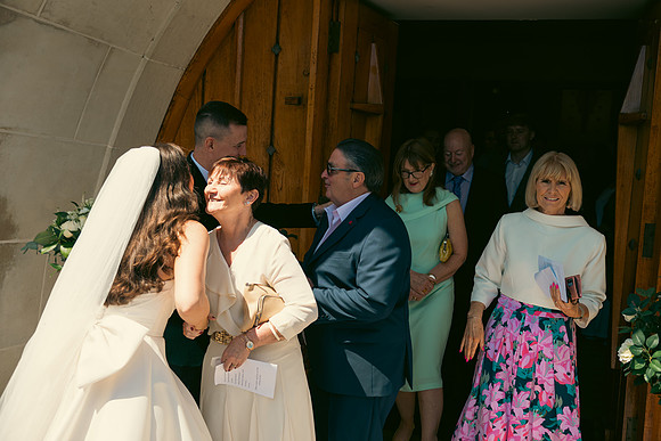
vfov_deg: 33.4
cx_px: 330
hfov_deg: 48.4
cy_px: 220
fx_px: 735
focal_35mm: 40
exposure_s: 1/800
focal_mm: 40
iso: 100
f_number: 3.5
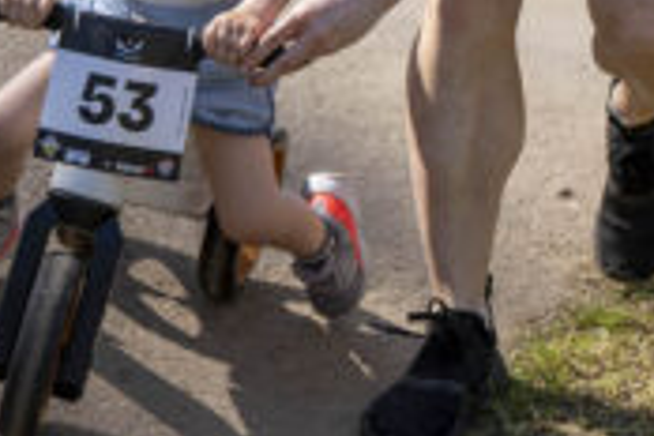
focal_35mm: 341
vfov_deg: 4.0
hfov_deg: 6.0
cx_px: 380
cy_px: -41
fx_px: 6194
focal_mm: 99
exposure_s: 1/2500
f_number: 2.8
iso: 200
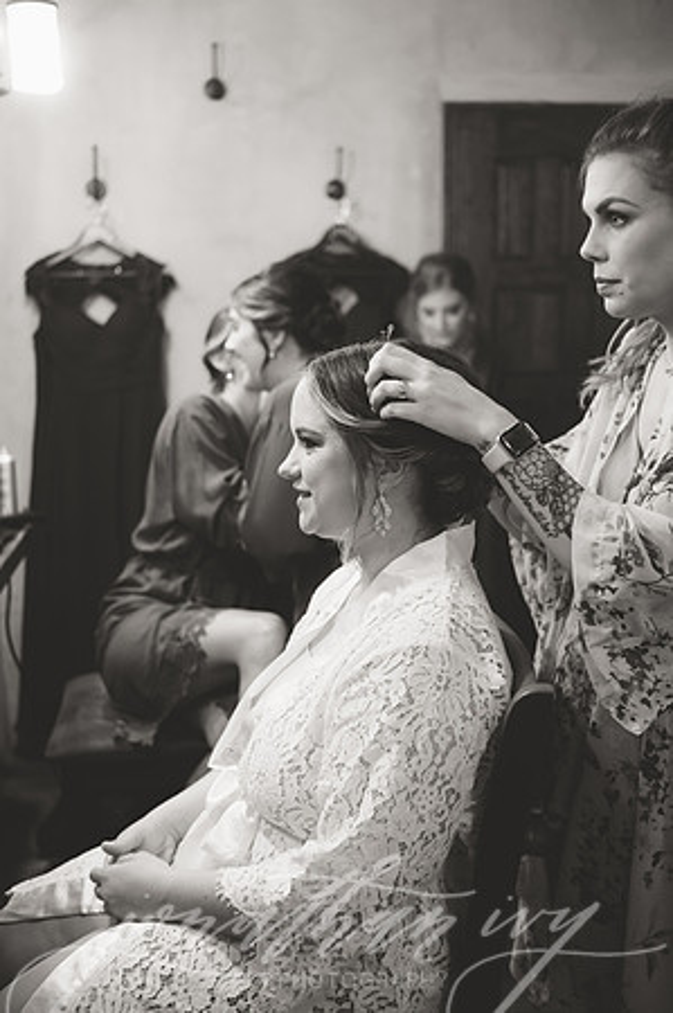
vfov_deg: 44.5
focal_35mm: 44
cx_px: 336
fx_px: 1237
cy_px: 506
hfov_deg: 30.4
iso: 2000
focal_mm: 44
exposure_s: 1/125
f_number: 2.8
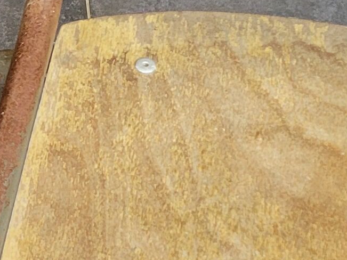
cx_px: -124
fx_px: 1614
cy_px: 83
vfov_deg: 9.2
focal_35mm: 161
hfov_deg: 11.9
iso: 200
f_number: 1.8
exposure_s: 1/100
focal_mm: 5.4
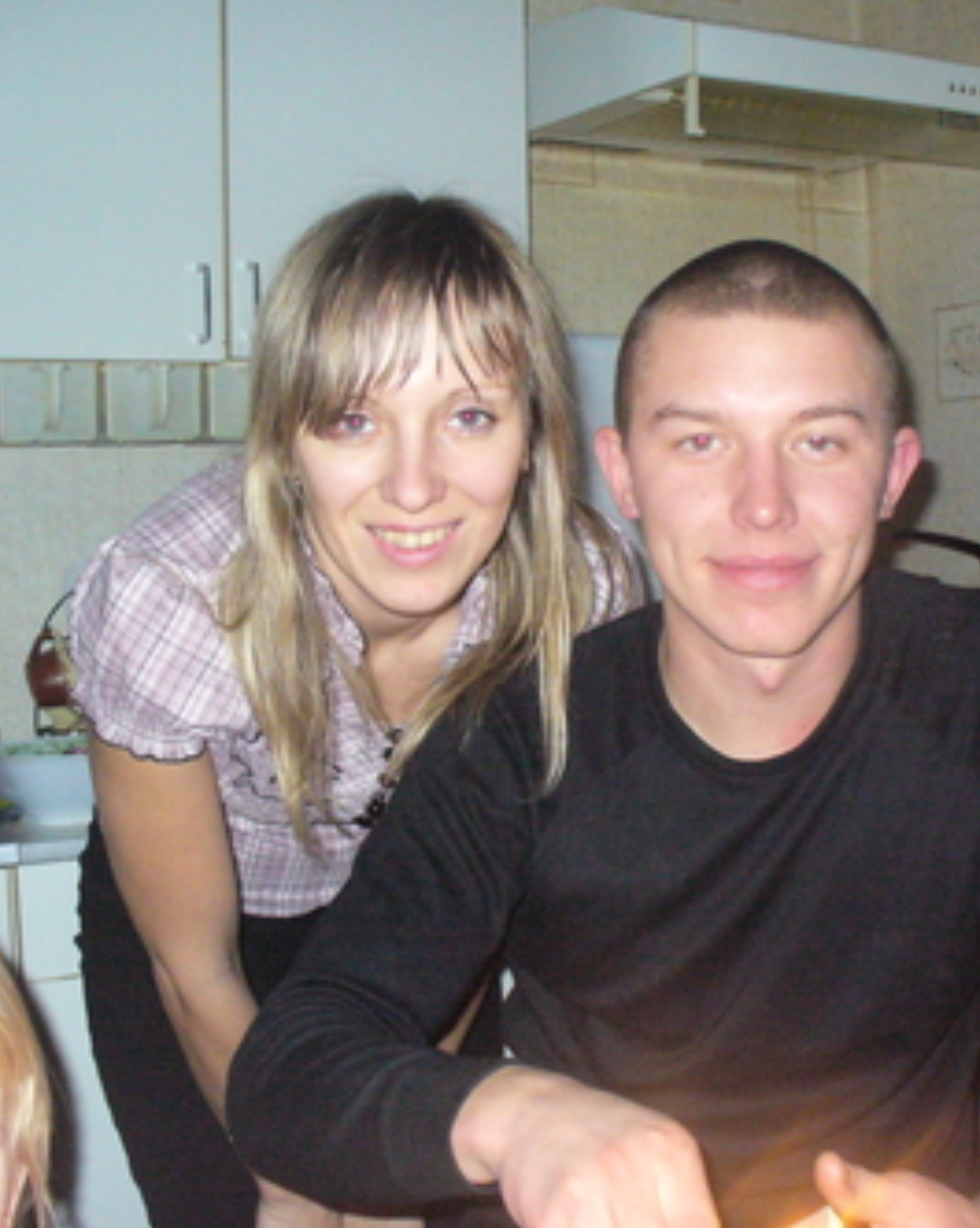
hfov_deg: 30.7
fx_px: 1779
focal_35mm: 49
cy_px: 618
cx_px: 584
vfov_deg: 38.1
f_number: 2.8
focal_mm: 6.1
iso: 400
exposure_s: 1/30
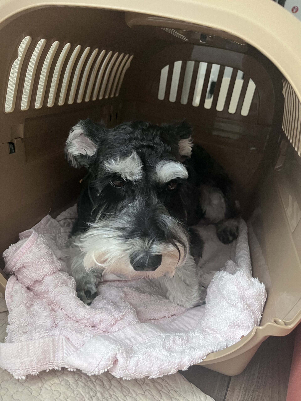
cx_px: 150
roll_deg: -9.5
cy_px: 200
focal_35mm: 26
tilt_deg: -25.5
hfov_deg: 53.1
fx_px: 301
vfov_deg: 67.3
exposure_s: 1/48
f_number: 1.6
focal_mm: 5.1
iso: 500
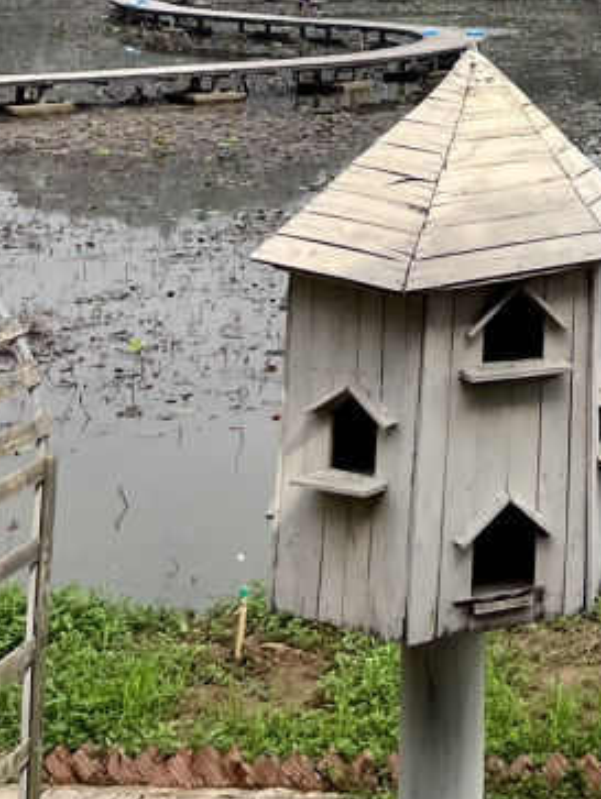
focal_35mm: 85
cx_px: 893
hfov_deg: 16.0
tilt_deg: +6.9
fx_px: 1964
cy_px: -332
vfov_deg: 20.3
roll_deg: +0.1
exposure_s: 1/5319
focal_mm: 5.1
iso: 50
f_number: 1.6
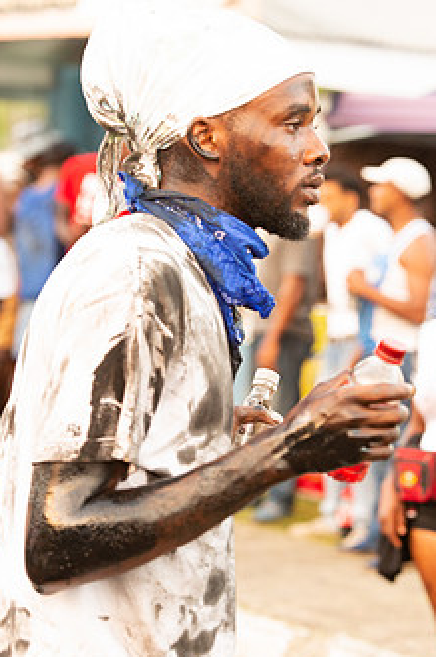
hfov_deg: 9.8
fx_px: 2533
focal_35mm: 139
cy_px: 321
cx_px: 262
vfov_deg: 14.8
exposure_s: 1/200
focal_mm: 102
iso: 2500
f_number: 5
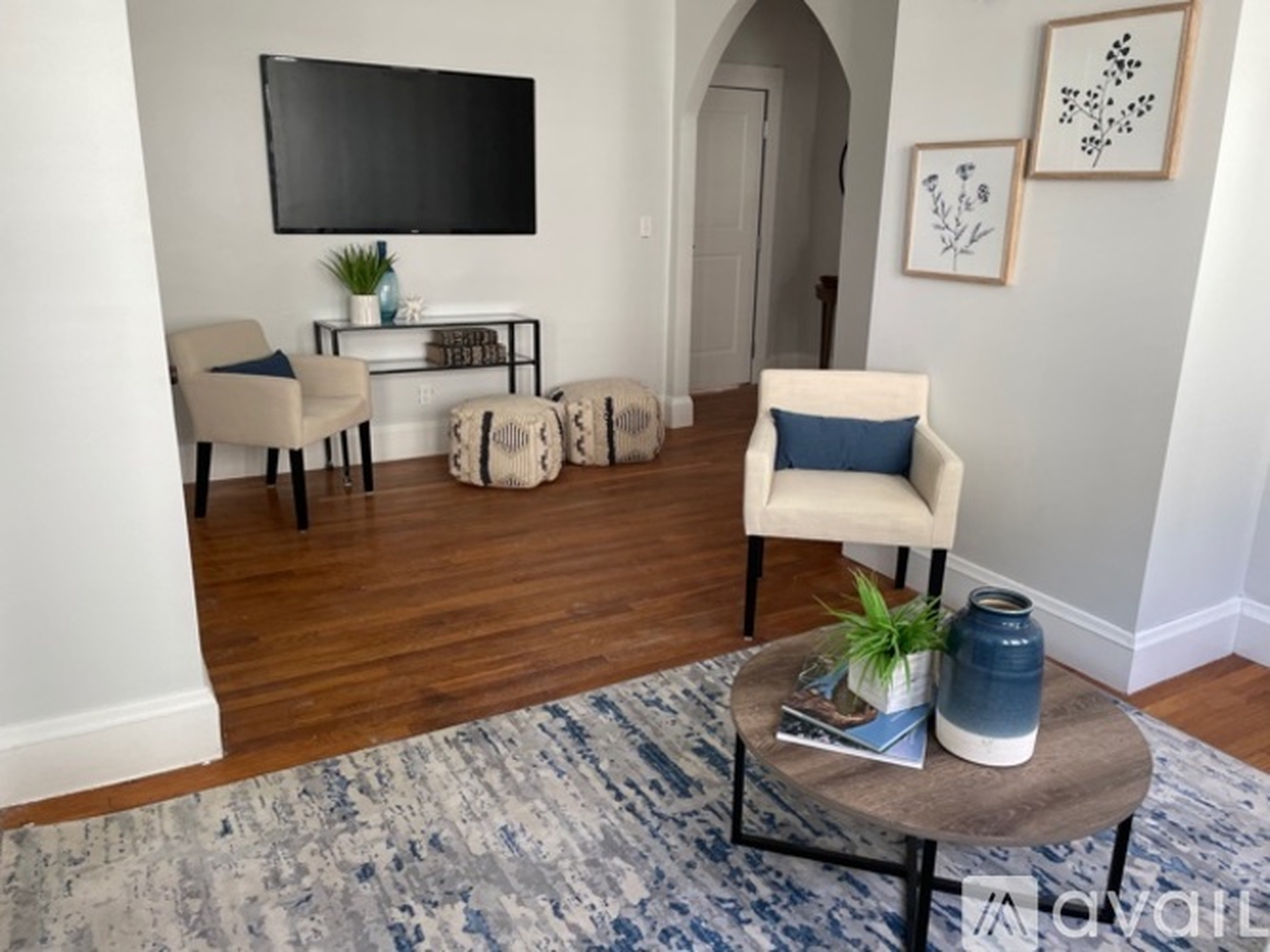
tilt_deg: -16.0
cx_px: 635
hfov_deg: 67.3
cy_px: 476
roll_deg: -0.5
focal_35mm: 26
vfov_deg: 53.0
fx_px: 954
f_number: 1.6
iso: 125
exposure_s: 1/118
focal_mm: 4.2
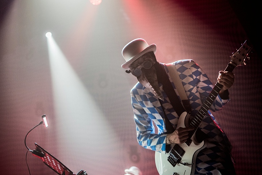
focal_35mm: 59
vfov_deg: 23.0
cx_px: 129
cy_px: 99
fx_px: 429
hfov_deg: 33.9
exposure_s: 1/80
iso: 2500
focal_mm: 50
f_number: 2.8
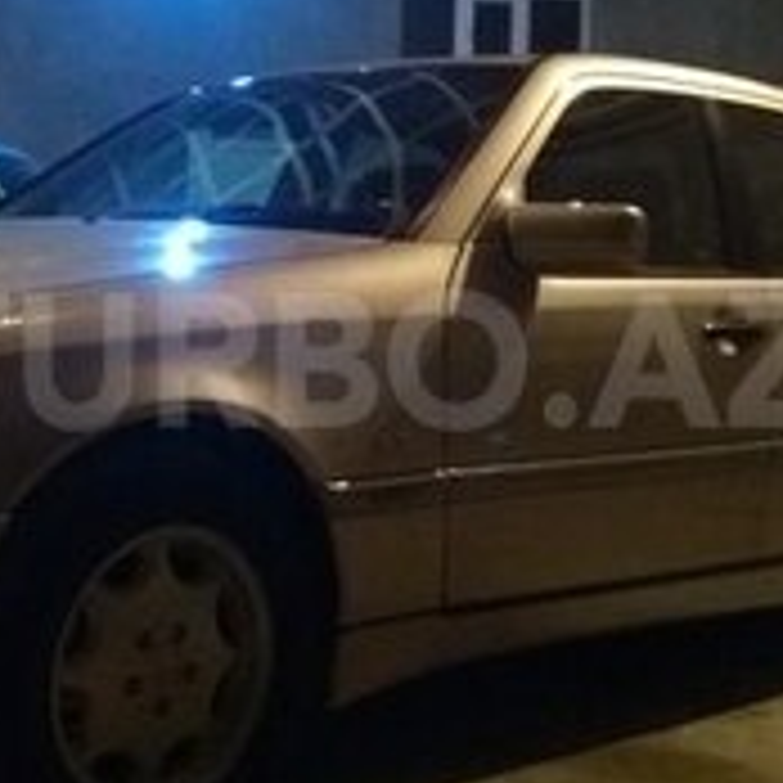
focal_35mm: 53
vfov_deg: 32.2
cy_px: 360
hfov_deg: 32.2
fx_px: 1356
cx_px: 369
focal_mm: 3.57
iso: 2496
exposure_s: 1/13
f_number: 2
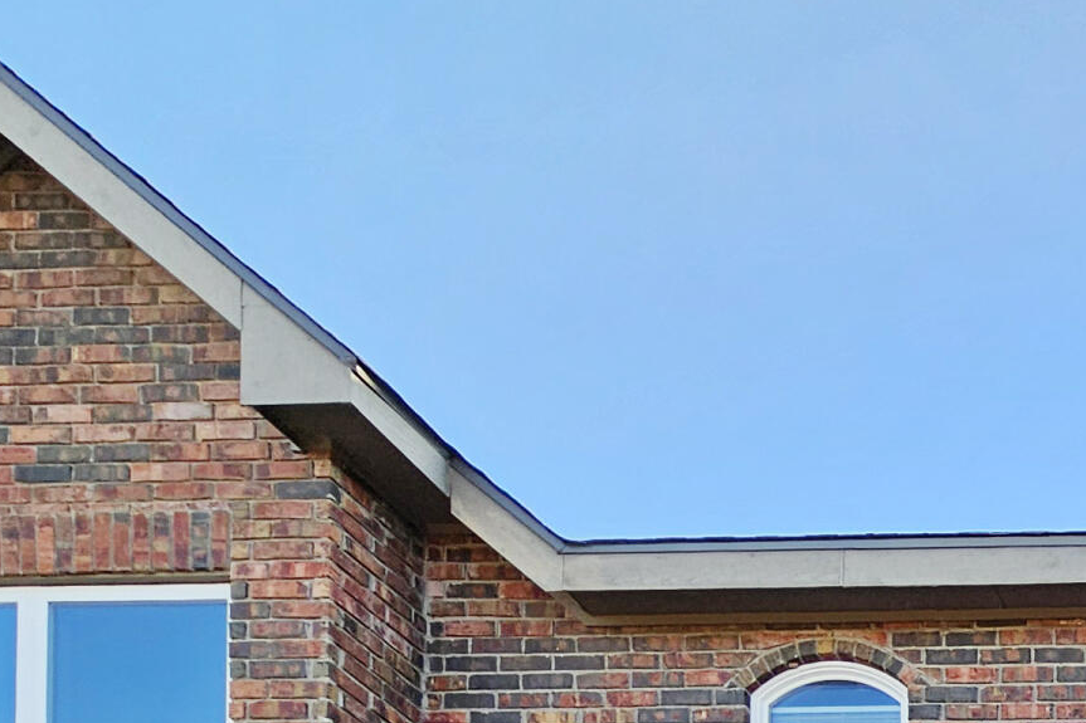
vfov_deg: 19.0
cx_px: 1397
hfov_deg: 32.2
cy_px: 1408
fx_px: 1417
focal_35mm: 47
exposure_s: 1/360
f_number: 2.2
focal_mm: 2.2
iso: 50
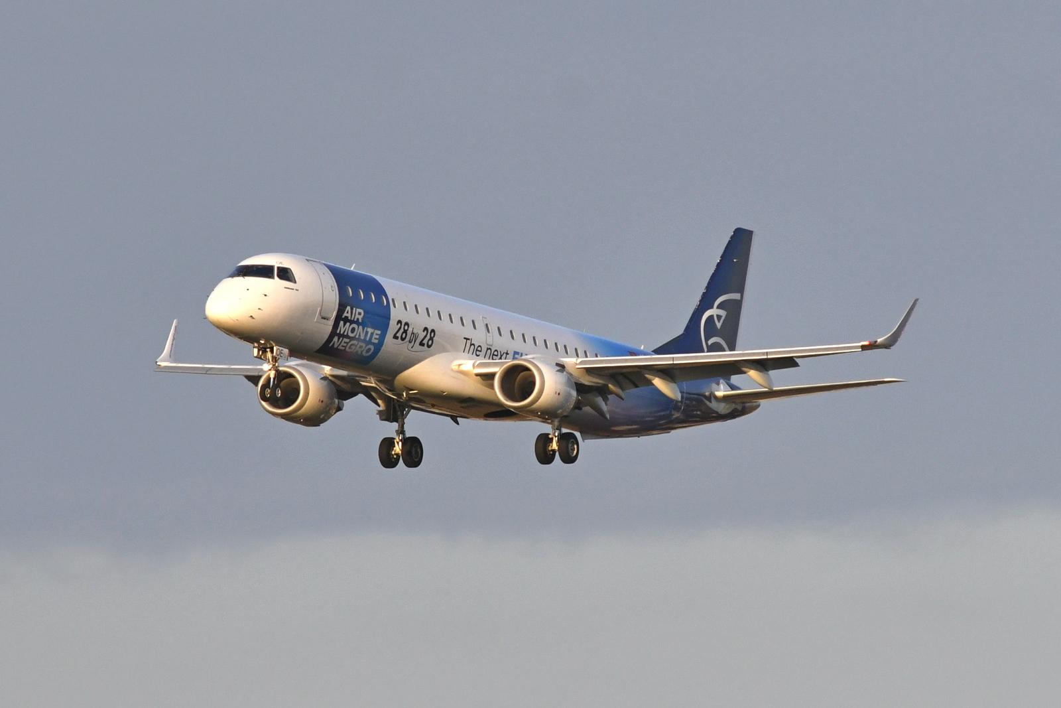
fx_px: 13263
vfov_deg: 3.1
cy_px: 354
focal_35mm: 450
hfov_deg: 4.6
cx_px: 530
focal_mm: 300
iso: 320
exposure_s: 1/1250
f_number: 10
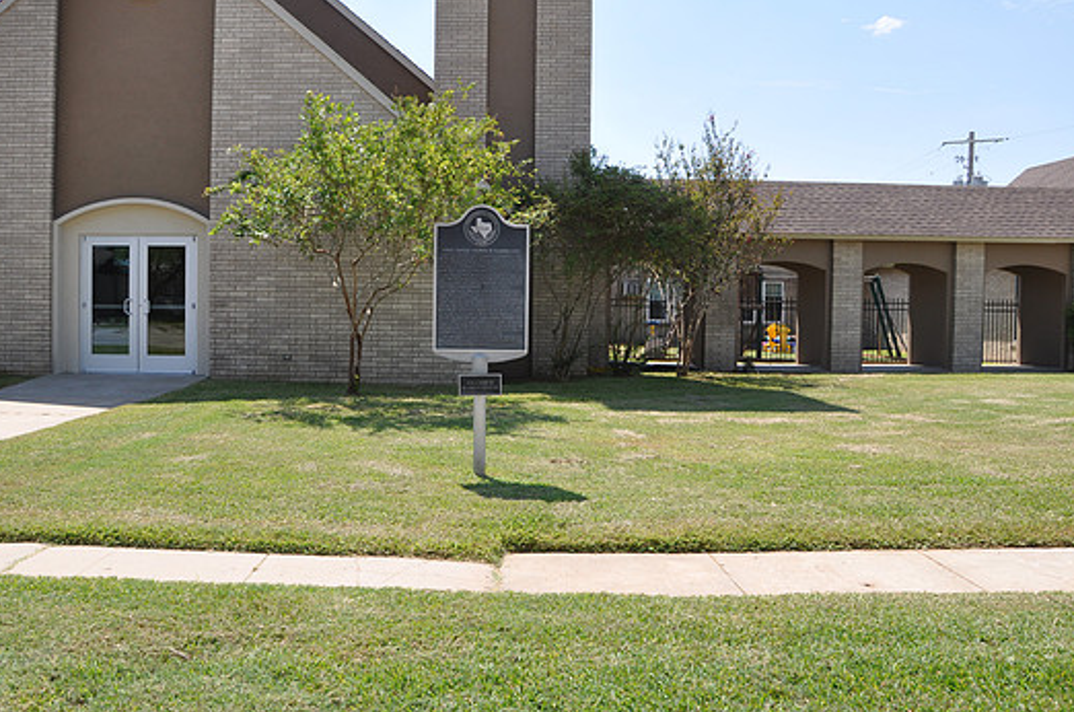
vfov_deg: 43.4
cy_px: 326
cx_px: 500
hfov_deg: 62.0
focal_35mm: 30
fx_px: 893
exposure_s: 1/100
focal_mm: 18
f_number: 10
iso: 200
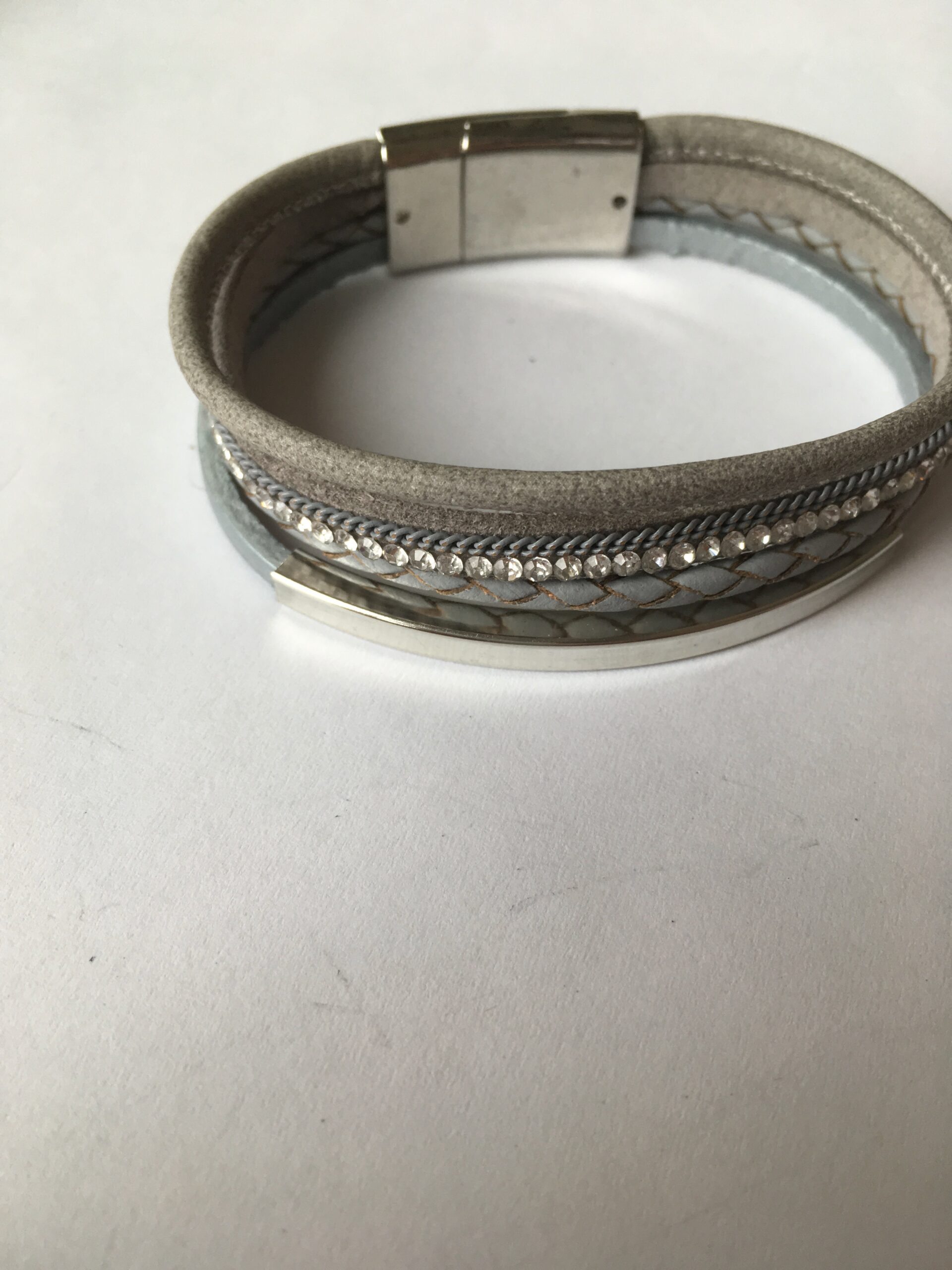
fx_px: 1063
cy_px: 635
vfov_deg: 61.7
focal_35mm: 29
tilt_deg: -53.6
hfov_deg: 48.2
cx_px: 476
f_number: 2.2
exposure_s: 1/100
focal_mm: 4.15
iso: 40
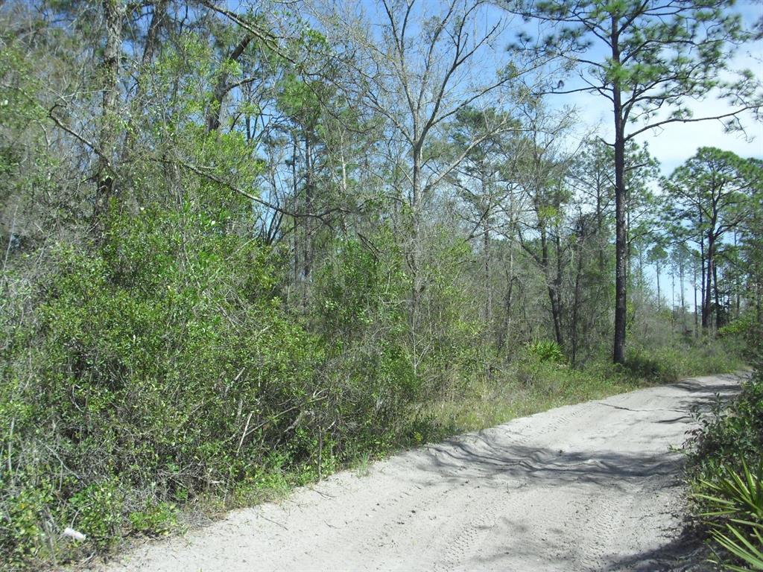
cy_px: 286
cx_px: 382
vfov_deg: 37.7
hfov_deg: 49.0
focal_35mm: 38
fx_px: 838
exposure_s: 1/200
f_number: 8
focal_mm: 6.2
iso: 100
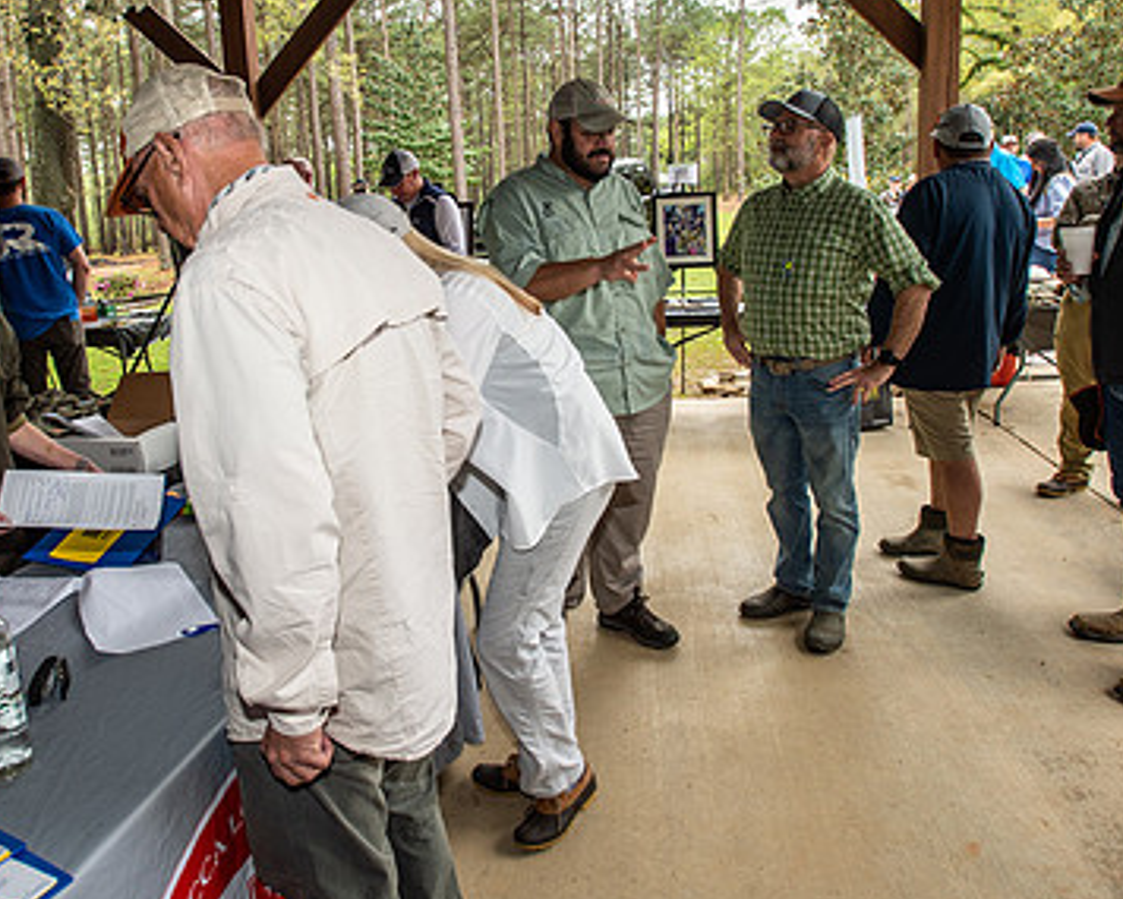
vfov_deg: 54.6
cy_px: 363
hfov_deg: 65.6
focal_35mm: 26
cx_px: 467
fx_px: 864
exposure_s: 1/100
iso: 400
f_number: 5.6
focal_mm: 17
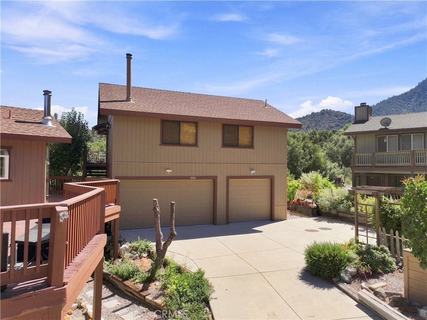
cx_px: 214
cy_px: 160
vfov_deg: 56.8
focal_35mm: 24
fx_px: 296
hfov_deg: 71.6
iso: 120
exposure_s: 1/2000
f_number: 2.8
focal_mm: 12.3
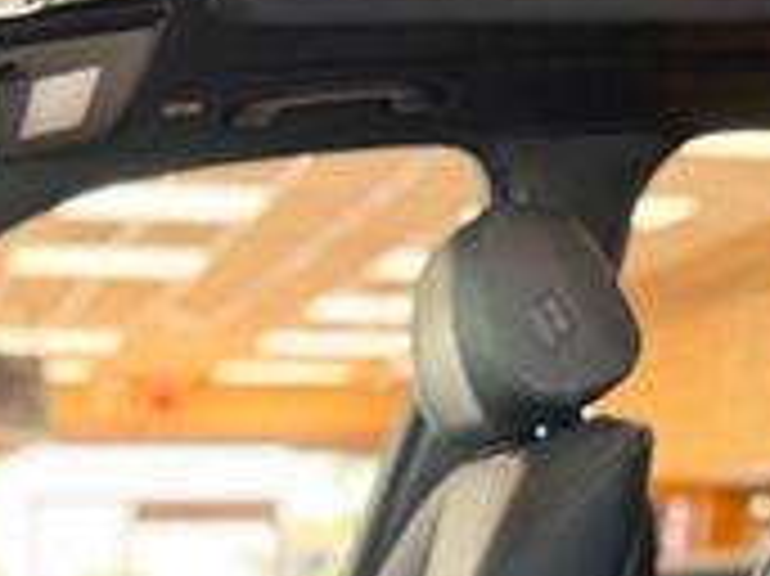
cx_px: 45
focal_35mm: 90
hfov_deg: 21.2
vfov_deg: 14.6
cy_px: 1008
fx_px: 2001
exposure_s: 1/120
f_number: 1.78
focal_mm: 6.76
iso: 320
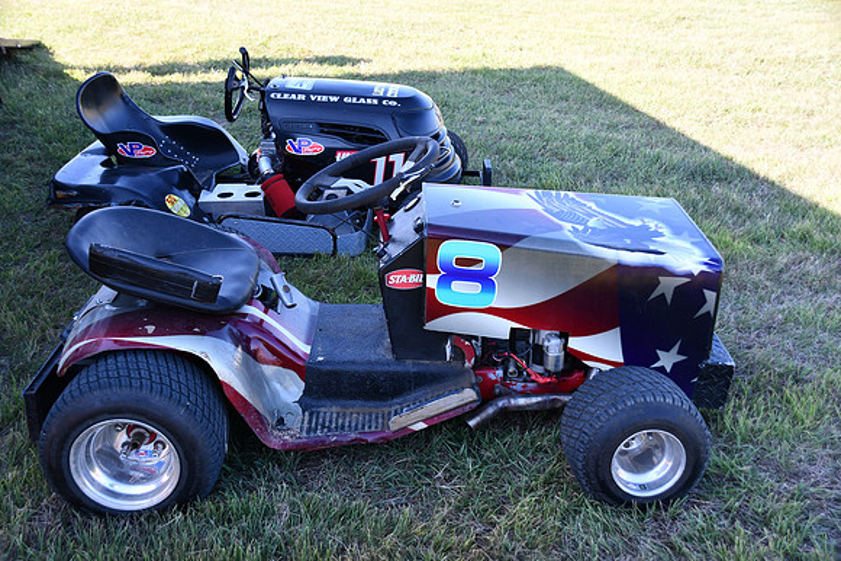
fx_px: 911
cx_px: 420
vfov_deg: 34.2
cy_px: 280
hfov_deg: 49.5
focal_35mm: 39
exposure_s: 1/250
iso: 360
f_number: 5.6
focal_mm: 26
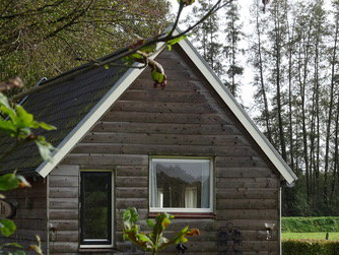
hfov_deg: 14.7
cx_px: 151
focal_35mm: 134
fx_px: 1313
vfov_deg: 11.1
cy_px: 161
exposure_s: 1/200
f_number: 5
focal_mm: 12.01
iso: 80
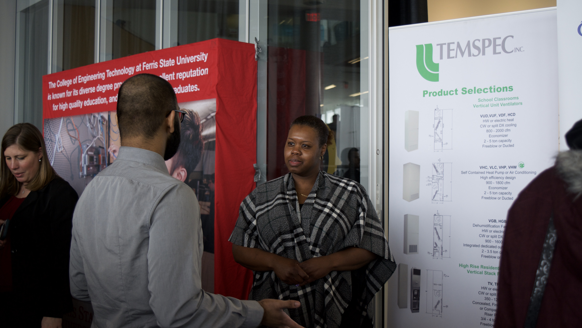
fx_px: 764
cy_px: 157
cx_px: 287
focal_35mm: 50
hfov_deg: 41.7
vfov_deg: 24.2
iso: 400
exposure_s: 1/100
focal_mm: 31
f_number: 5
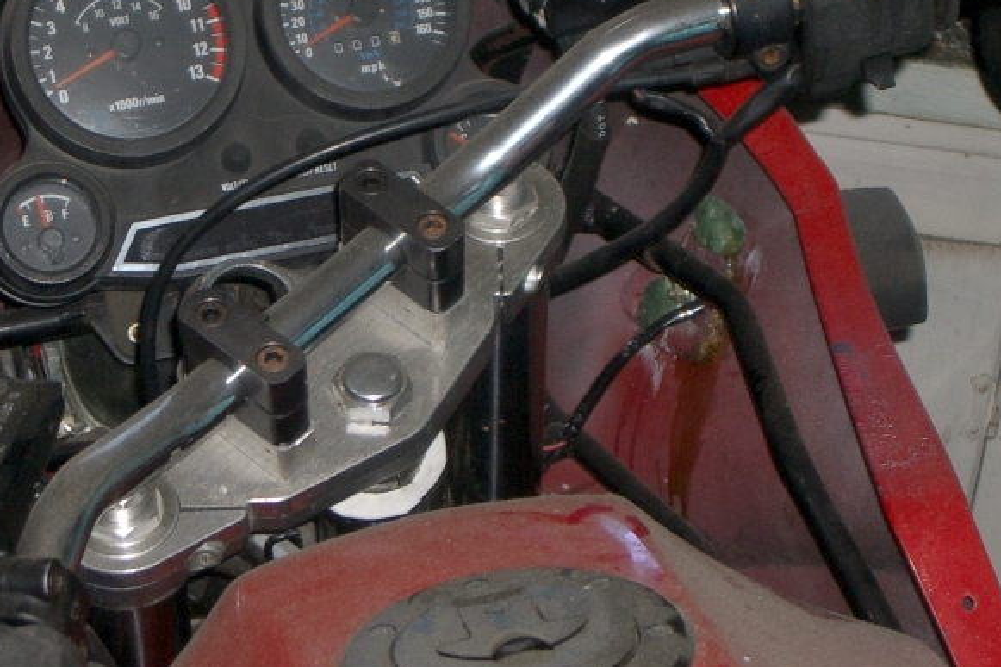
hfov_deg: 16.2
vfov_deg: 10.9
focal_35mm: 126
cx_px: 317
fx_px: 3502
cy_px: 271
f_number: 4.4
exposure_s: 1/40
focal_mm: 14.6
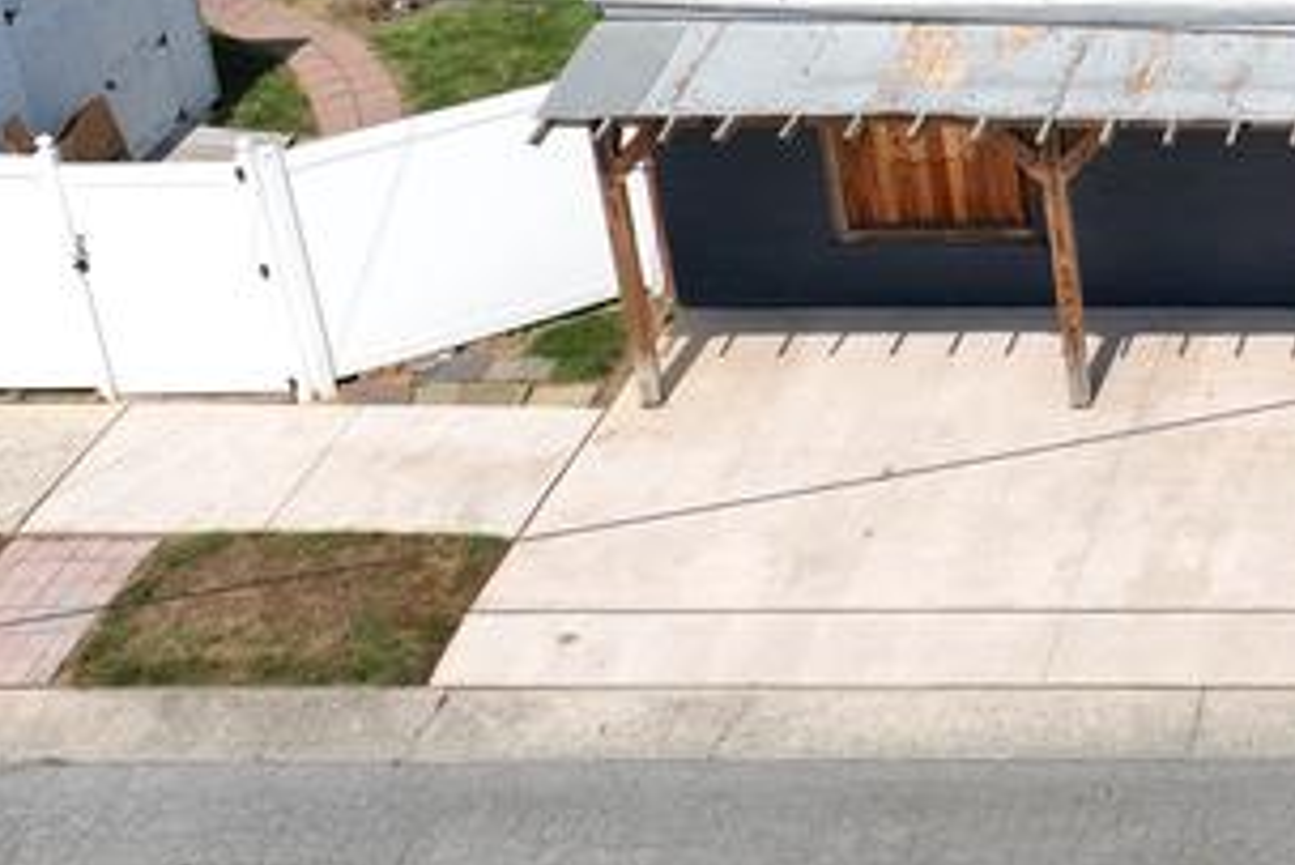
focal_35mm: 84
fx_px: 3023
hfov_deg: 21.1
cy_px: 23
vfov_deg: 16.0
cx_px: 1832
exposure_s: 1/2500
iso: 130
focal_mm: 12.29
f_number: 2.8
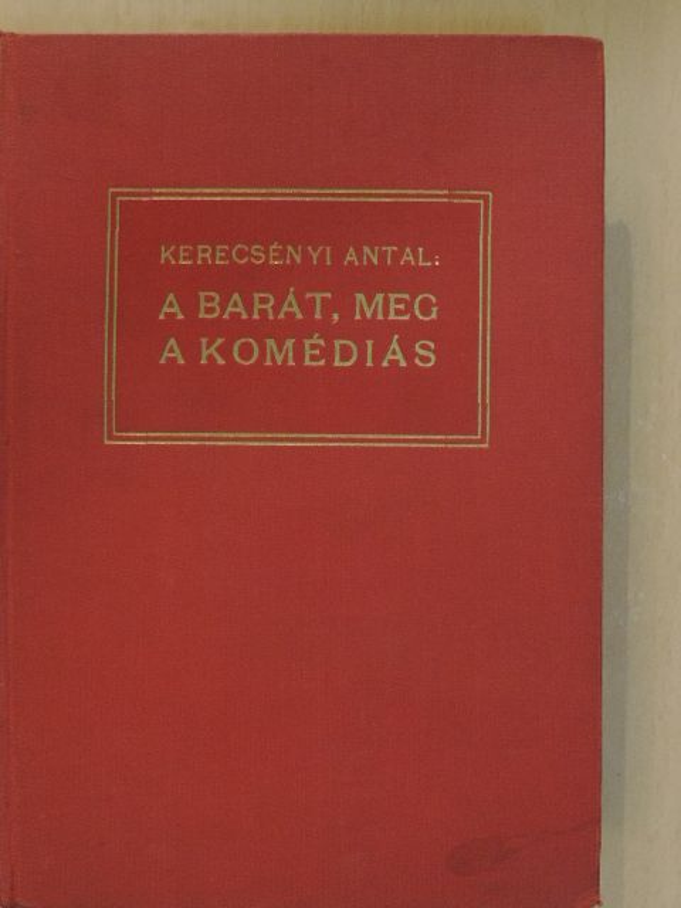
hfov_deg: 26.6
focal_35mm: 55
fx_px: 1443
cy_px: 454
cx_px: 340
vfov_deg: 34.9
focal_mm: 9.8
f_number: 3.7
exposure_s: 1/50
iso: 720
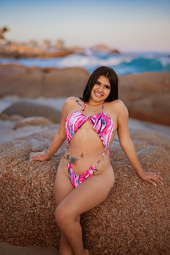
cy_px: 128
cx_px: 85
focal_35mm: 58
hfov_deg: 23.4
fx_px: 411
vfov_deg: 34.5
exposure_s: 1/1600
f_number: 1.4
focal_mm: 58
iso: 125
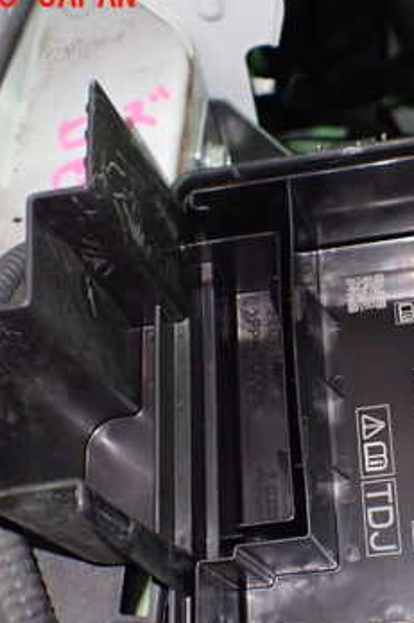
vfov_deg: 36.7
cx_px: 348
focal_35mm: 54
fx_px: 932
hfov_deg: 24.5
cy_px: 377
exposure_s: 1/40
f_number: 2.3
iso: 800
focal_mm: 5.4
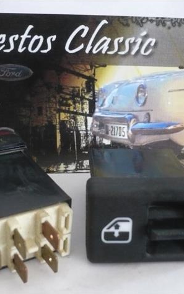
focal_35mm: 50
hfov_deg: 25.8
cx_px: 89
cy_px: 147
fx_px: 401
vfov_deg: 40.3
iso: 400
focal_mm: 5.8
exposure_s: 1/50
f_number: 2.8
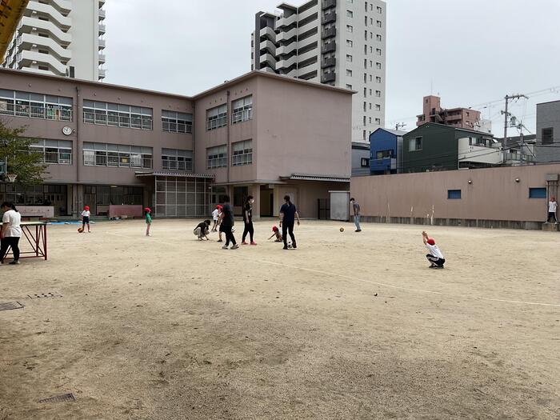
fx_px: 469
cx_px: 280
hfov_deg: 61.7
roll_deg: +0.6
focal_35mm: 29
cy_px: 210
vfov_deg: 48.2
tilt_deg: -1.1
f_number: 1.8
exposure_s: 1/1412
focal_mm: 3
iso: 16
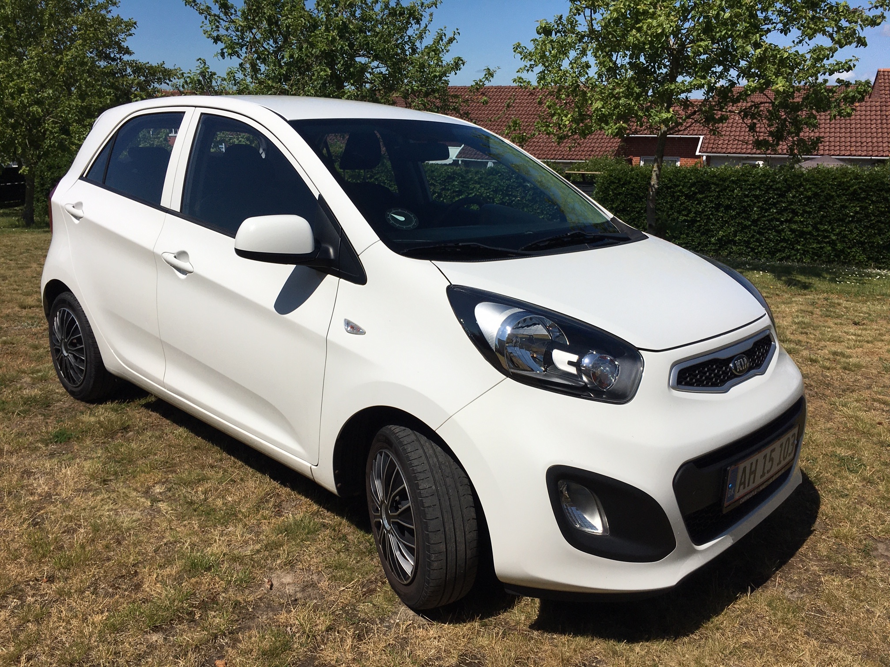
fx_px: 746
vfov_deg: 48.2
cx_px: 445
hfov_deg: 61.7
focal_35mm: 29
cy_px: 334
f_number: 2.2
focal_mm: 4.15
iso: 25
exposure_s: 1/4808
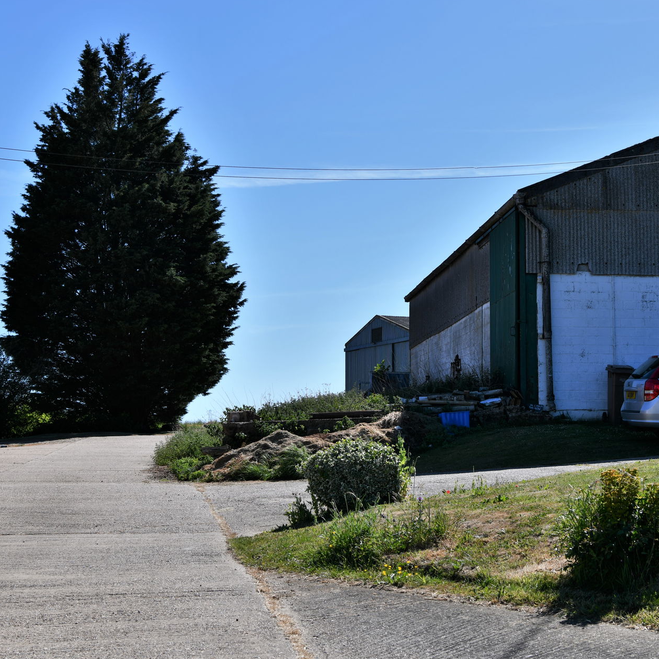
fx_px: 1120
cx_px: 385
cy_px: 324
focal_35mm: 52
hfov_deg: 32.7
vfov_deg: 32.8
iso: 64
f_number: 8
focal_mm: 40
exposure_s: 1/320
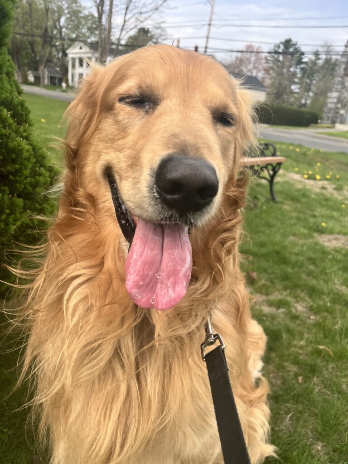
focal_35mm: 26
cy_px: 232
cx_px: 174
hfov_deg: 53.1
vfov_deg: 67.3
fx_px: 349
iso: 50
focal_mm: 5.1
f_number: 1.6
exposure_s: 1/787
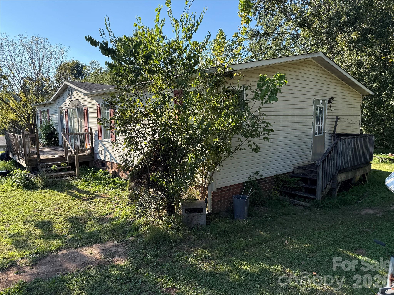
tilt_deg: -5.6
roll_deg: +0.4
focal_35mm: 24
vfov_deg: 56.8
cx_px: 197
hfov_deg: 71.6
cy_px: 148
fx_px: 273
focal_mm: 6.76
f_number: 1.78
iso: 80
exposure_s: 1/2000
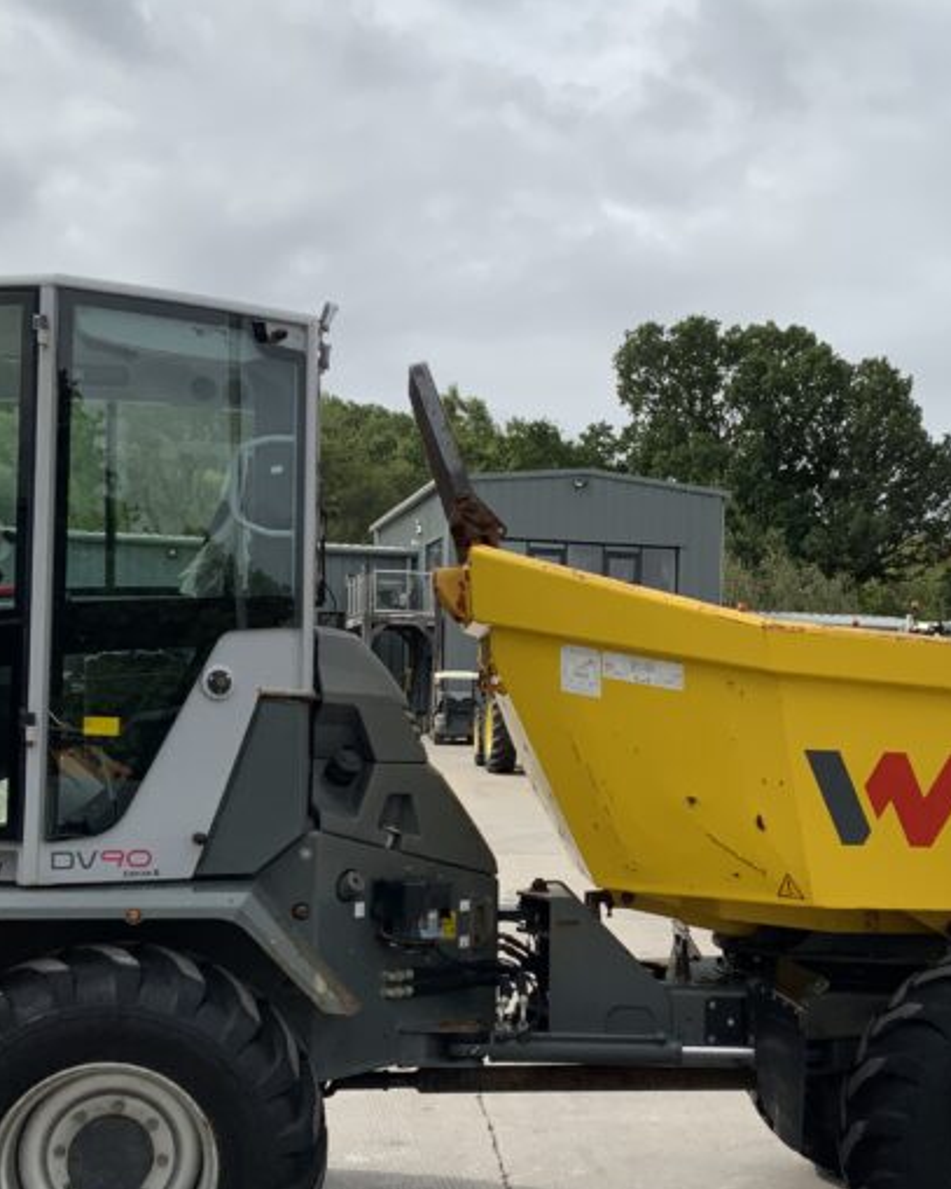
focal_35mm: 57
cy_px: 722
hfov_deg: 26.5
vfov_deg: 32.9
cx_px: 664
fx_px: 2006
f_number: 1.8
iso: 20
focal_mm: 3
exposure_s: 1/2538
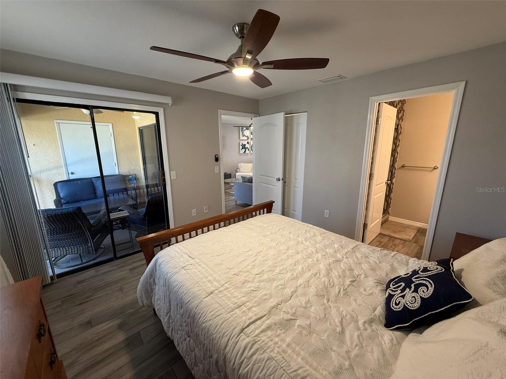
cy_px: 190
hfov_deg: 102.1
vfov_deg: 85.7
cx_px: 253
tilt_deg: -11.9
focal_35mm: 14
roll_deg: -0.1
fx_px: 205
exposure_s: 1/60
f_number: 2.2
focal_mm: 2.22
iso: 200
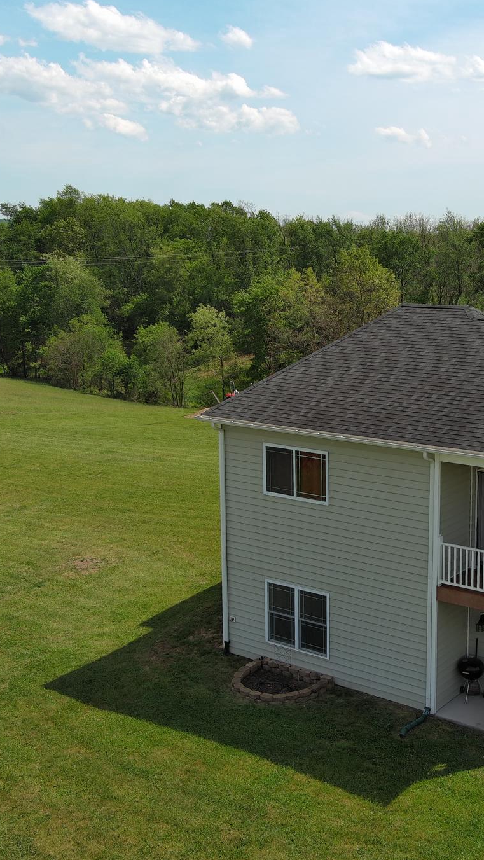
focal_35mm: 46
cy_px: 430
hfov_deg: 25.6
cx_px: 377
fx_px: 1049
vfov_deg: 44.6
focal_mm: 10.57
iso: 100
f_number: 2.8
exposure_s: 1/1511
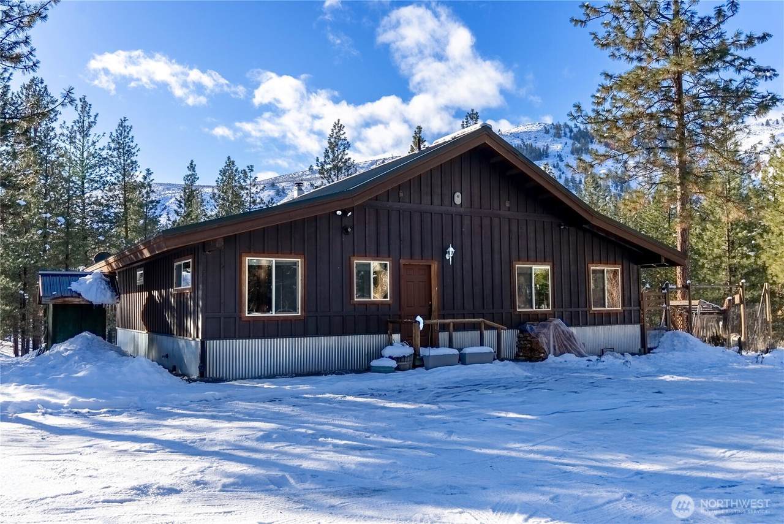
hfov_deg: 62.4
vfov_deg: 44.1
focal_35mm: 30
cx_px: 392
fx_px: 647
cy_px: 262
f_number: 16
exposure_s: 1/8000
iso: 100
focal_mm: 29.7
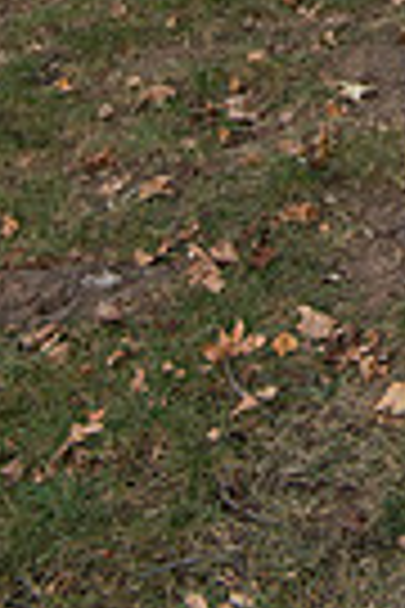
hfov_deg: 12.0
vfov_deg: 16.7
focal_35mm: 107
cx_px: 670
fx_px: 1805
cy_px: -396
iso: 500
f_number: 8
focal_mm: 32
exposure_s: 1/100
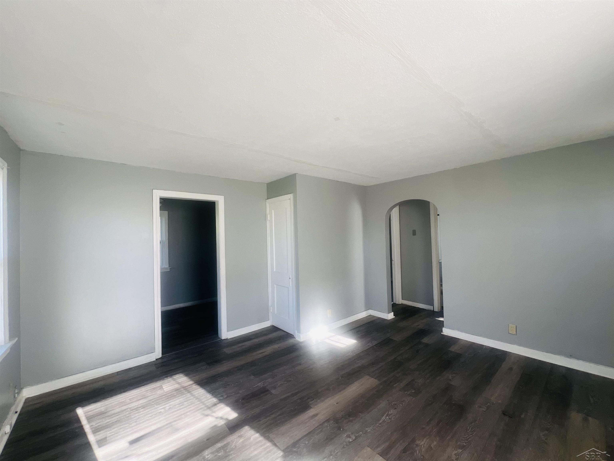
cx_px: 307
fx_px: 231
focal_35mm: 13
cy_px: 230
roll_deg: +1.2
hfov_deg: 106.2
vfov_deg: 89.9
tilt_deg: +0.0
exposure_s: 1/99
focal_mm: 1.57
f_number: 1.8
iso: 64
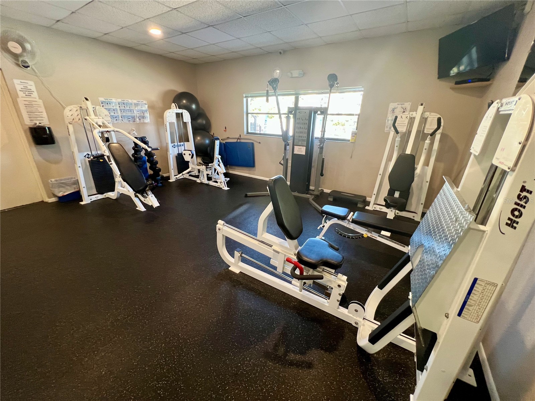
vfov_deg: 89.9
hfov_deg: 106.2
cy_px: 200
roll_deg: -1.4
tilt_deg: -21.8
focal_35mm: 13
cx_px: 268
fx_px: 201
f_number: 1.8
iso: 320
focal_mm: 1.57
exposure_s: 1/60
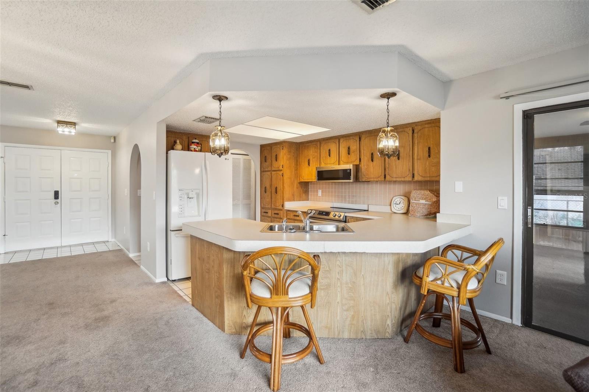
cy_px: 196
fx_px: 245
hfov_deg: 100.4
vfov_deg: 77.3
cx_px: 294
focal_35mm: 15
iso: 400
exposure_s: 1/60
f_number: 8
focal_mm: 10
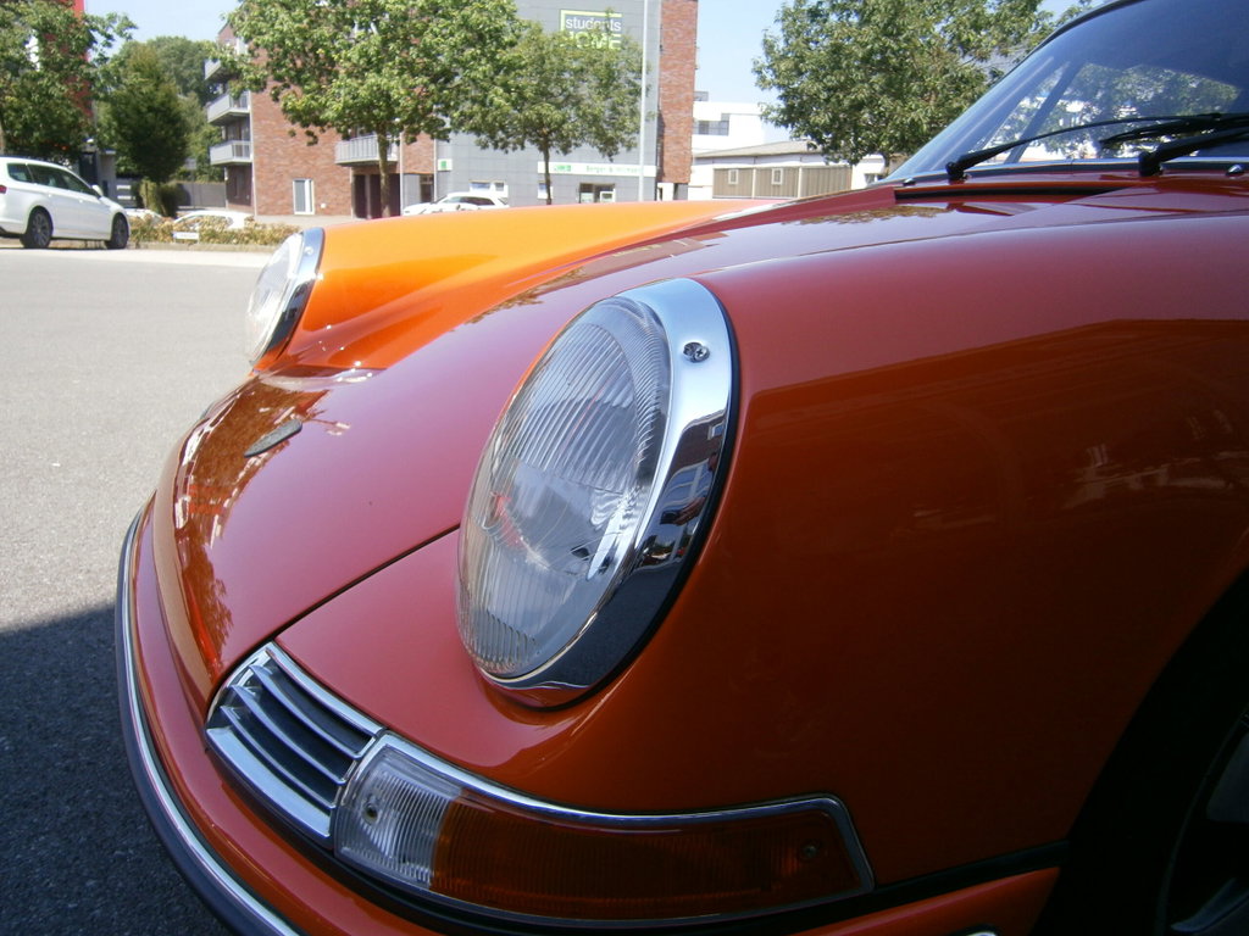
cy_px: 468
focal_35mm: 26
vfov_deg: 53.1
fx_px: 938
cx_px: 624
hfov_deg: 67.3
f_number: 2.8
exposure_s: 1/500
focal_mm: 4.7
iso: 80
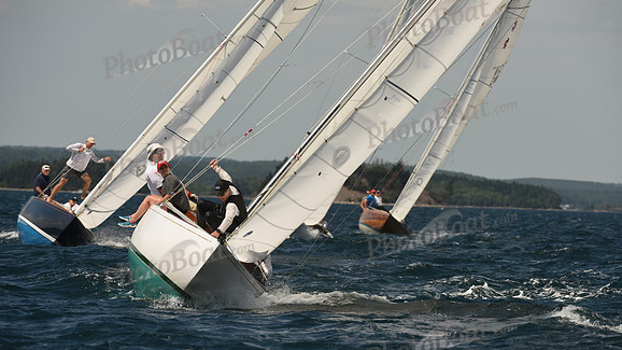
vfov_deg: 3.5
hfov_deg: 6.2
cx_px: 311
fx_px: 5723
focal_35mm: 347
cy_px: 191
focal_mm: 330
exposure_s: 1/1000
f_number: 7.1
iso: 250
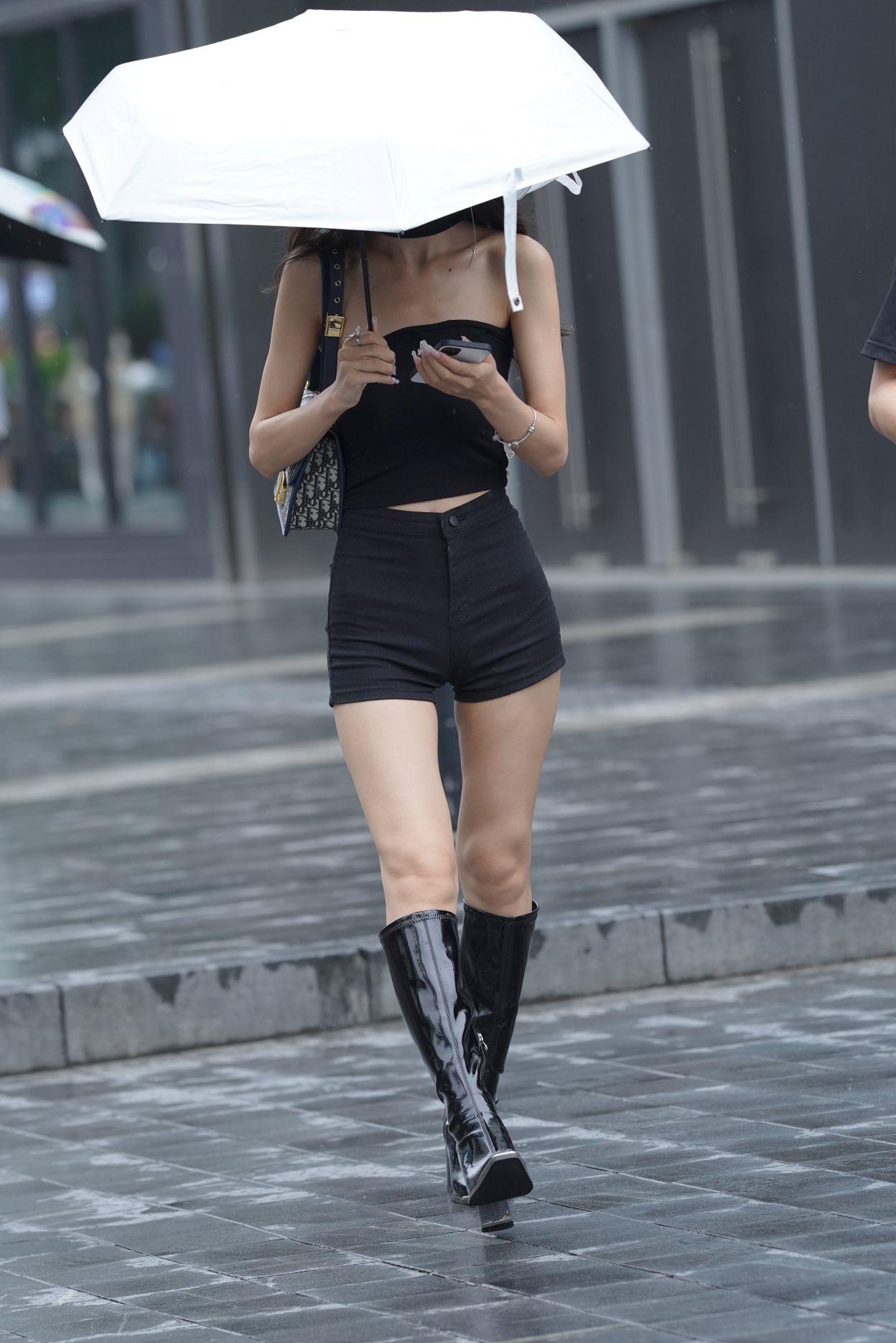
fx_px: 7541
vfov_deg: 10.2
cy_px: 672
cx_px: 448
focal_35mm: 202
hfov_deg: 6.8
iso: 500
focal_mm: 135
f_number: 3.2
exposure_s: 1/640
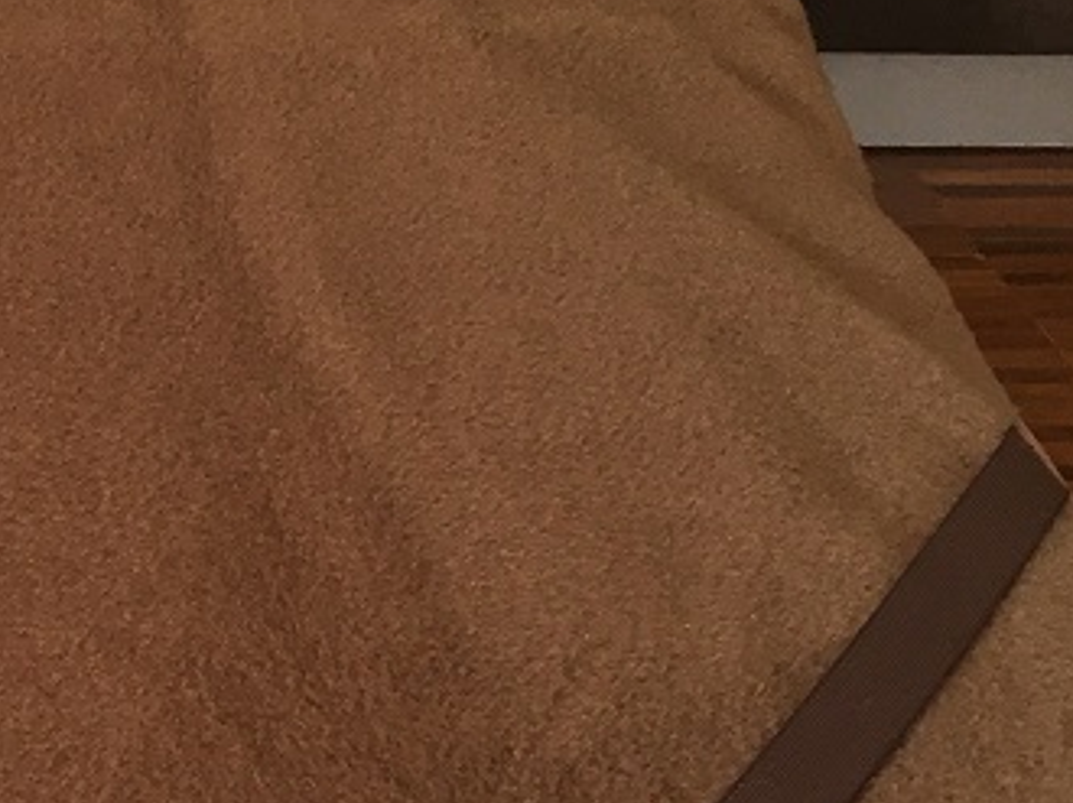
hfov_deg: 20.7
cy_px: 751
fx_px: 2726
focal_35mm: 88
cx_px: -224
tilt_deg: -35.9
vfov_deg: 16.5
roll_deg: +1.0
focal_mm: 4.15
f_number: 2.2
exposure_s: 1/33
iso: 64
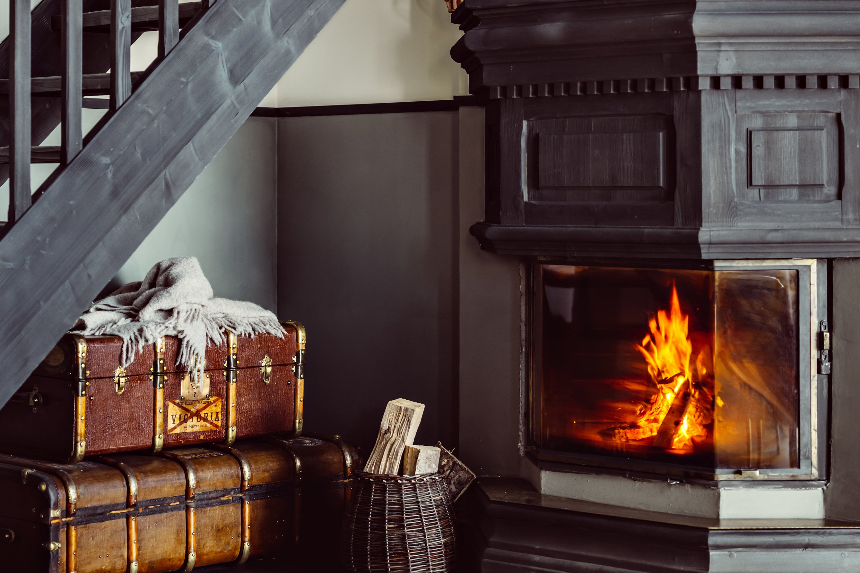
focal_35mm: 84
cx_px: 356
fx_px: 2007
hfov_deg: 24.2
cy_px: 212
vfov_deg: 16.2
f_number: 2
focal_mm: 50
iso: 320
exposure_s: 1/60
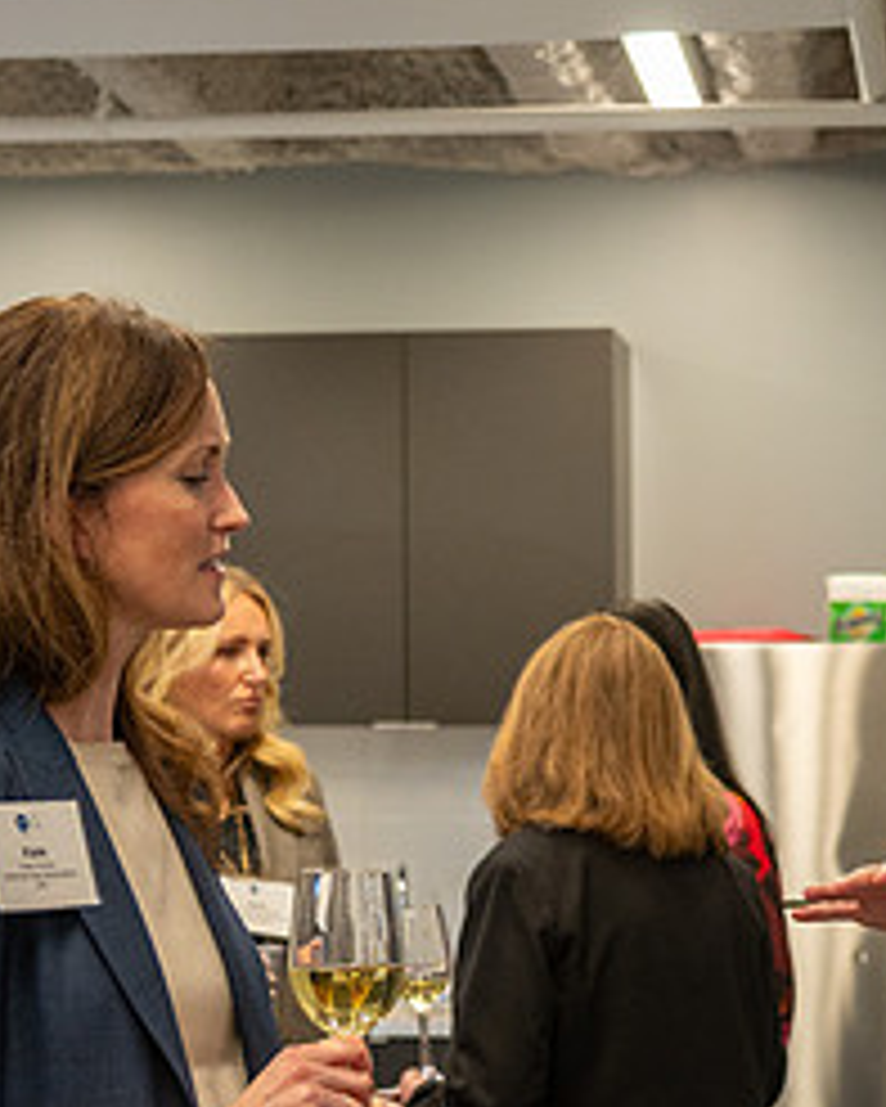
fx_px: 2752
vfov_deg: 22.5
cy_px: 837
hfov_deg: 18.2
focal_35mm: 84
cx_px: 675
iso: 1600
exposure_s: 1/160
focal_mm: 38
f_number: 4
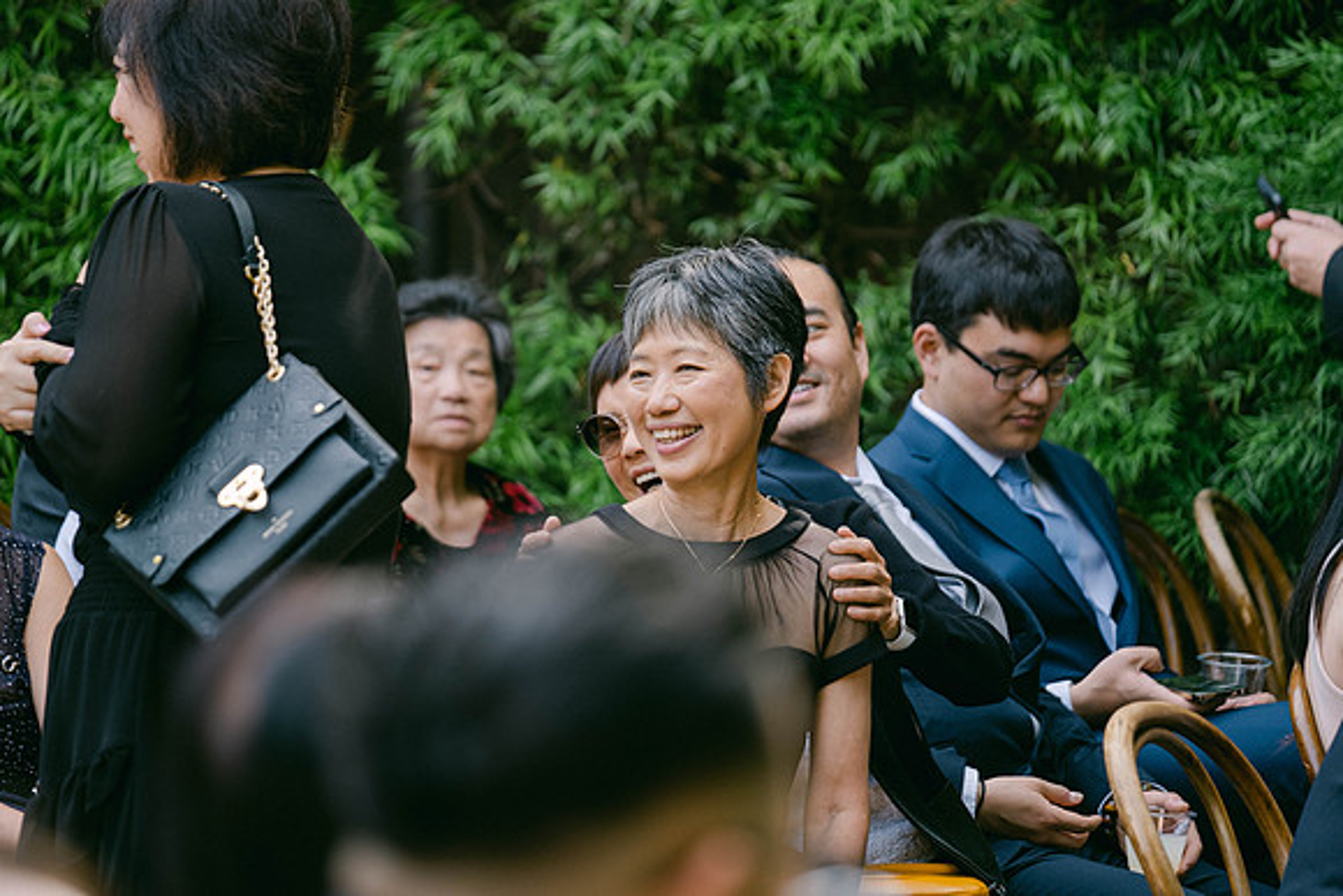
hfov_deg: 9.6
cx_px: 672
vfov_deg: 6.4
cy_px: 448
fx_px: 7955
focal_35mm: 213
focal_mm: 140
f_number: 2.8
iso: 320
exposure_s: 1/160
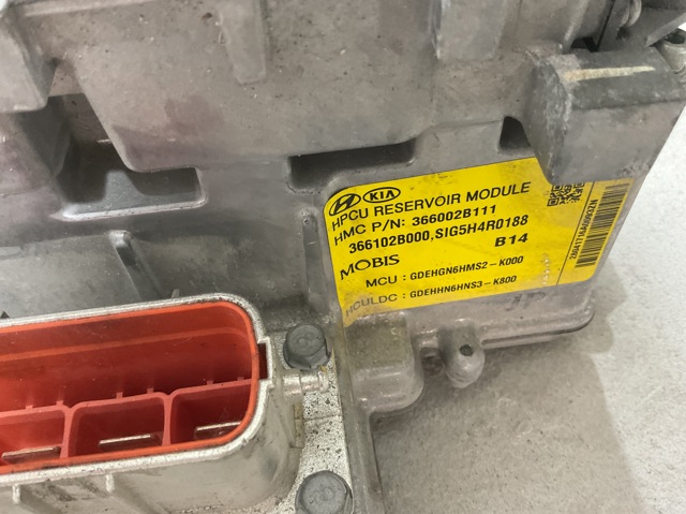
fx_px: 574
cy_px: 257
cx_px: 343
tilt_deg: -53.5
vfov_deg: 48.2
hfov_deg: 61.7
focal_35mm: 29
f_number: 1.8
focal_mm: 3
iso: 200
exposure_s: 1/50
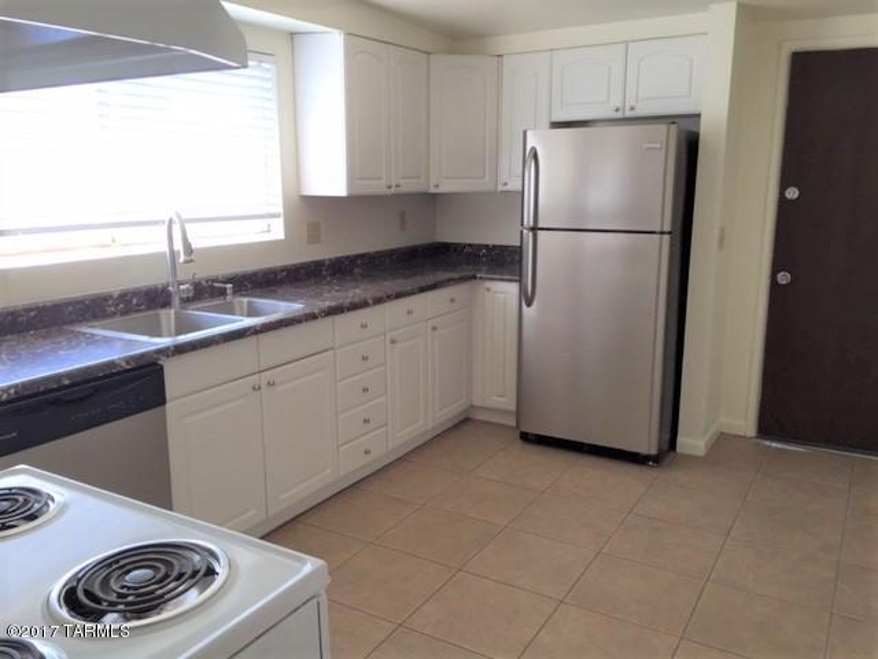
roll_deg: -0.4
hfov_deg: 61.7
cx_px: 439
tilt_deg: -11.6
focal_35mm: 29
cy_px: 330
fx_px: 736
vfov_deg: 48.2
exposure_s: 1/120
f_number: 2.2
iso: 50
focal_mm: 4.15
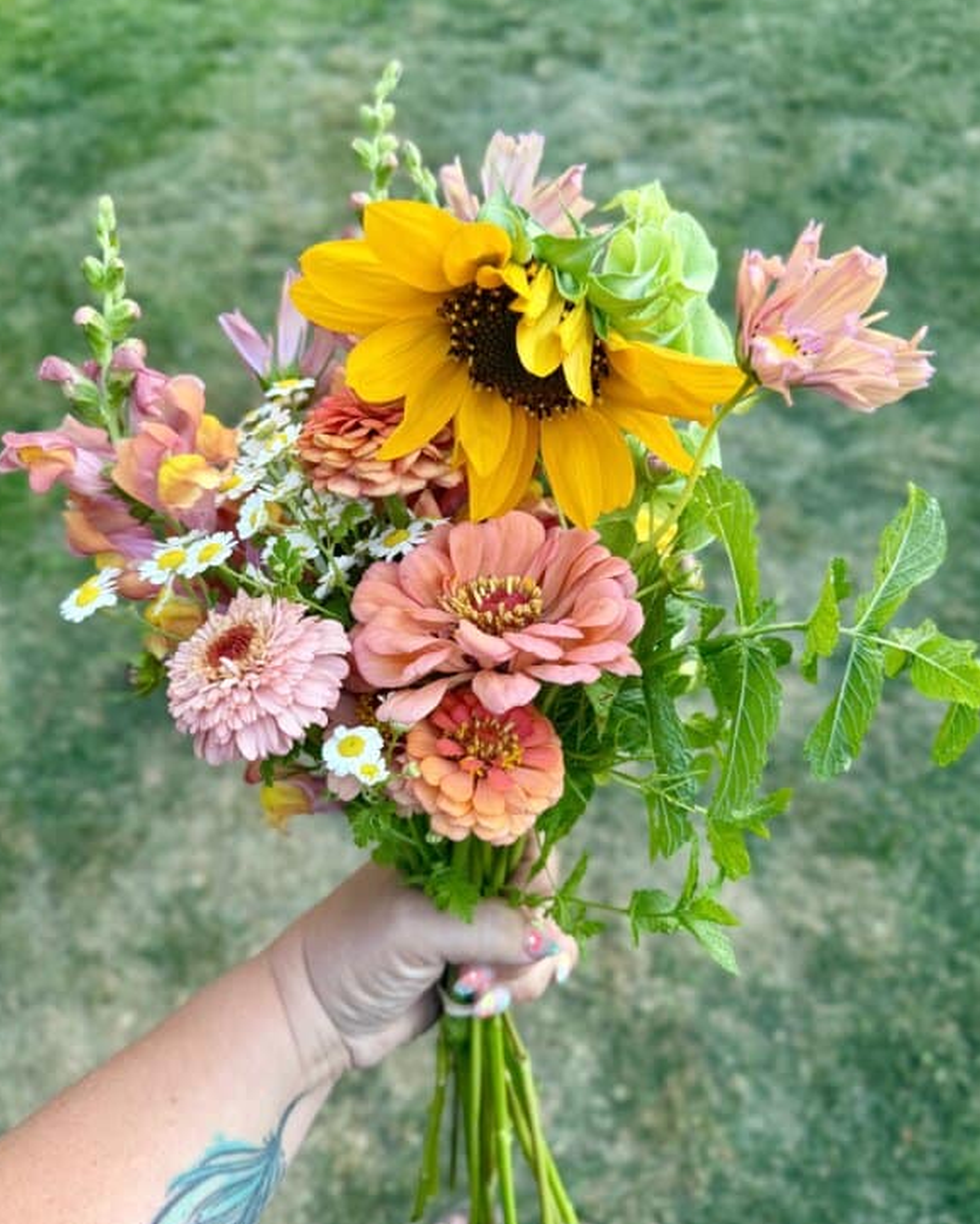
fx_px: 942
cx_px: 498
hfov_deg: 54.9
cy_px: 598
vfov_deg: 66.0
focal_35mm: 26
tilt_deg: -65.4
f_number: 1.78
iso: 200
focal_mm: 6.76
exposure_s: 1/68
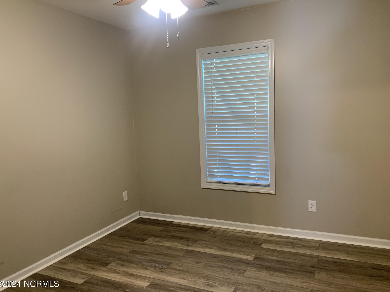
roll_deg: +3.5
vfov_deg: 51.4
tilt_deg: -8.3
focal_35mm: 27
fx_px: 304
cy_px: 146
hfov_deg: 65.3
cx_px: 198
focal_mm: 4.25
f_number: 1.8
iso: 200
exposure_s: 1/60
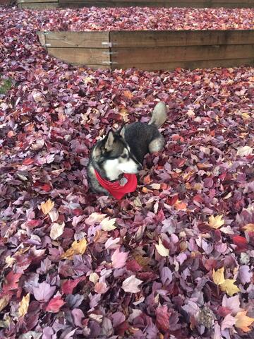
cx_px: 127
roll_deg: +1.6
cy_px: 170
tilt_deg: -27.0
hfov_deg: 48.2
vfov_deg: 61.7
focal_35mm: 29
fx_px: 284
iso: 160
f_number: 2.2
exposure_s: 1/30
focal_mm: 4.15
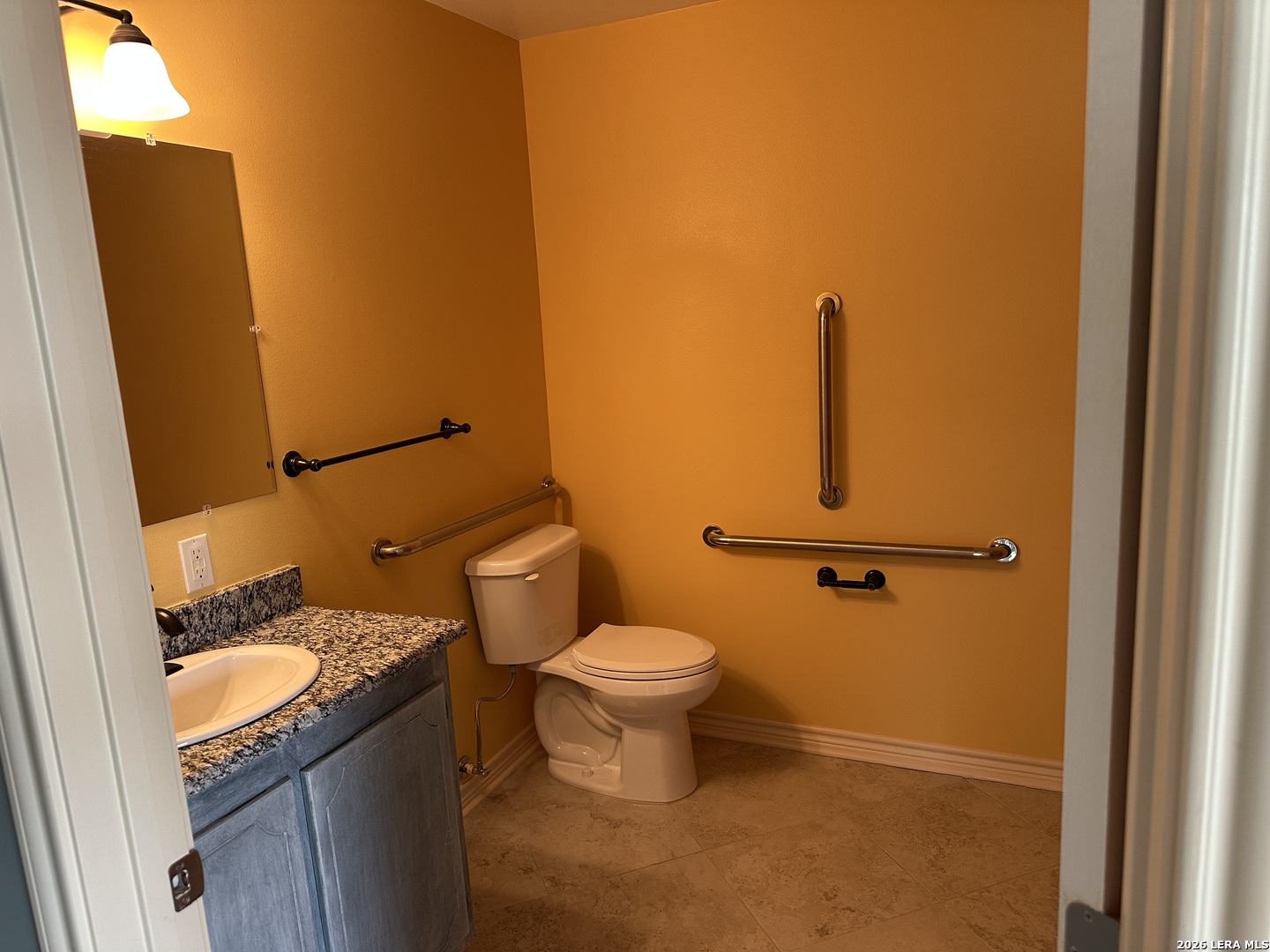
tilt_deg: -9.6
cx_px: 635
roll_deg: +3.3
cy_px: 476
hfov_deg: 71.6
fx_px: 881
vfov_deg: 56.8
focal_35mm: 24
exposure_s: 1/60
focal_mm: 6.86
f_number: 1.78
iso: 160
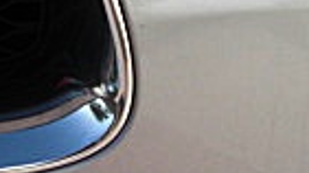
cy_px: 24
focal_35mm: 178
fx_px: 1457
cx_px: 99
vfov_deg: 6.8
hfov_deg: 12.1
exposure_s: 1/500
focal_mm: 6.3
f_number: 2.8
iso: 50
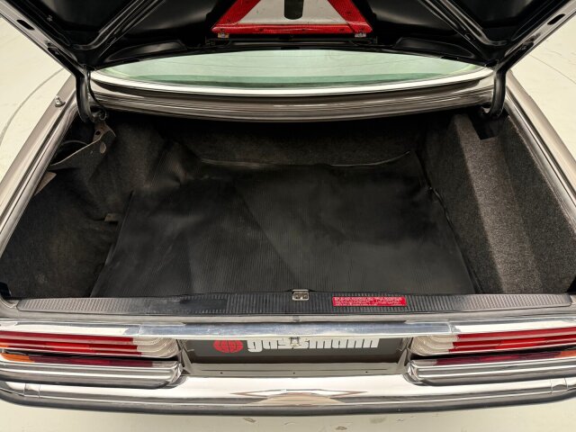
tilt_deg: -43.6
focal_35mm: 24
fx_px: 399
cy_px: 216
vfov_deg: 56.8
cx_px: 288
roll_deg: +0.9
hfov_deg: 71.6
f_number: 1.78
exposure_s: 1/60
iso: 400
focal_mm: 6.76
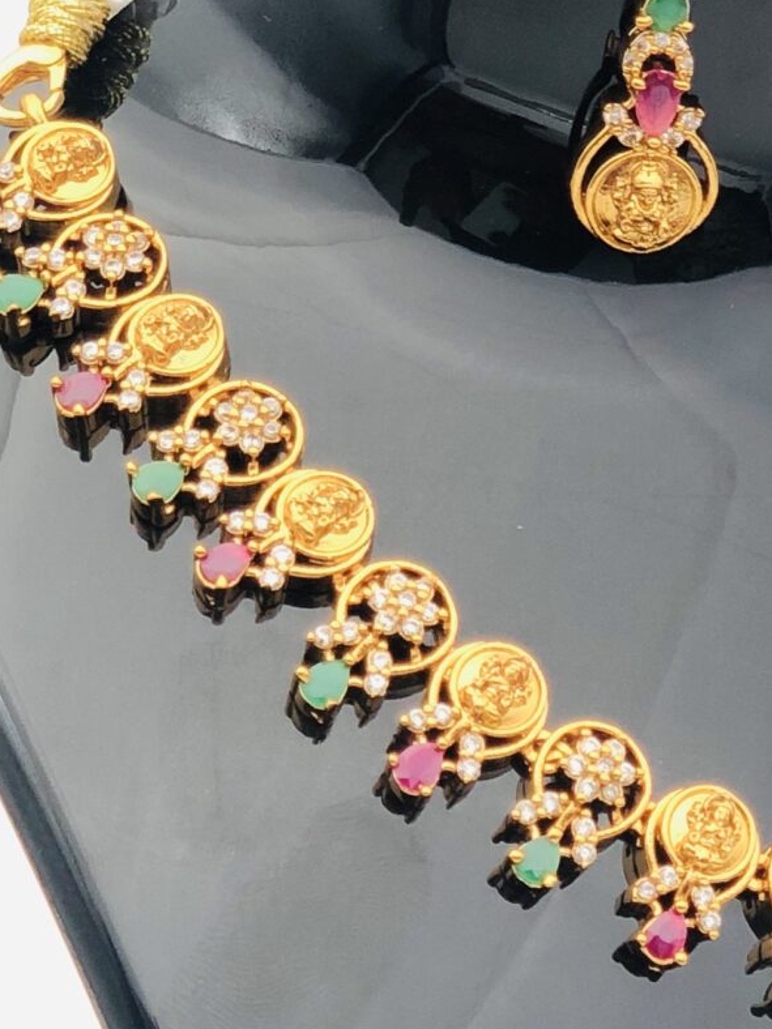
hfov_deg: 8.8
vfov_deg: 11.6
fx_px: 5025
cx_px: 610
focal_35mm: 169
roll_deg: -5.3
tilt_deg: -23.4
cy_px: 944
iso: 16
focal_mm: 6
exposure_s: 1/50
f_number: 2.4
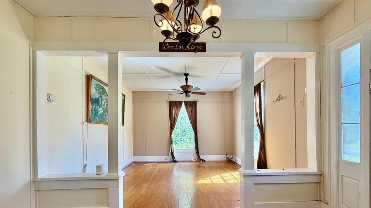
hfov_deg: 99.4
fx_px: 157
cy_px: 133
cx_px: 191
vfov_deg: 65.8
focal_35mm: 16
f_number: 2.2
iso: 125
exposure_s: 1/120
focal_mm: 2.22
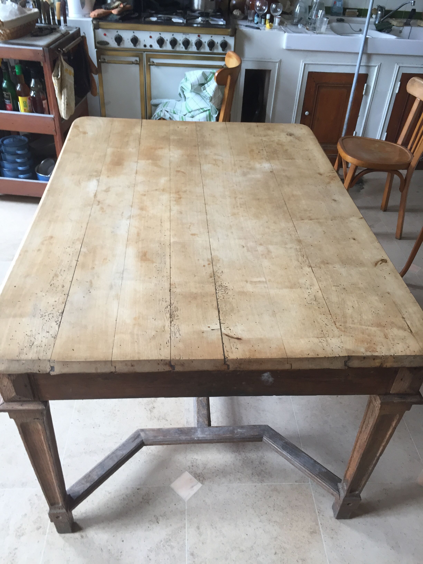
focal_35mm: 29
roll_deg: -1.2
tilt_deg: -39.9
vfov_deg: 61.7
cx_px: 212
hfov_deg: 48.2
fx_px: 472
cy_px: 282
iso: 80
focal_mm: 4.15
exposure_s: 1/33
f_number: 2.2
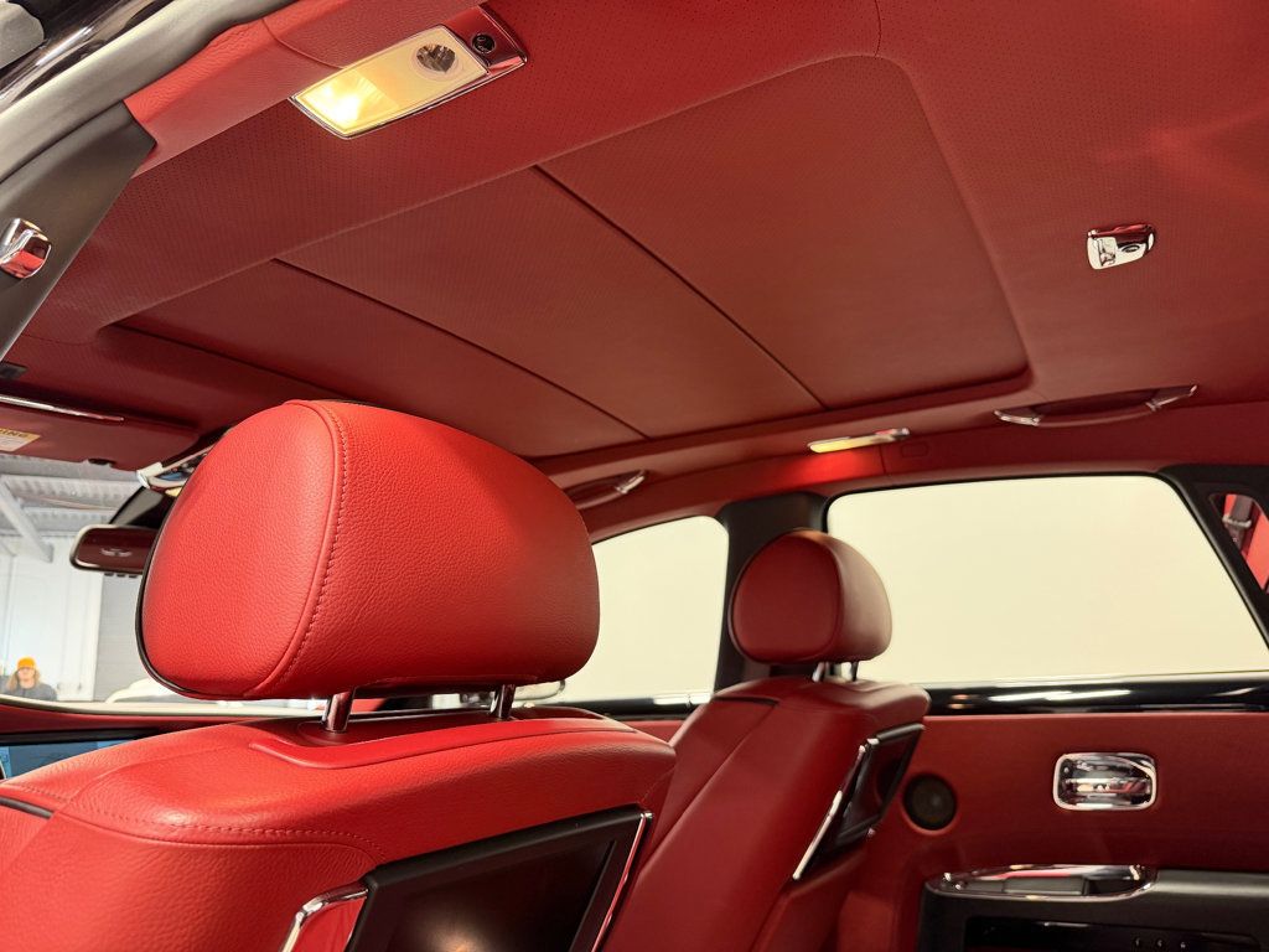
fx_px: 880
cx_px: 634
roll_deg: +2.8
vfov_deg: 56.8
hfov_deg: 71.6
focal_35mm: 24
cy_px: 476
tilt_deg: +13.7
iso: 320
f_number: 1.78
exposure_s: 1/60
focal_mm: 6.76
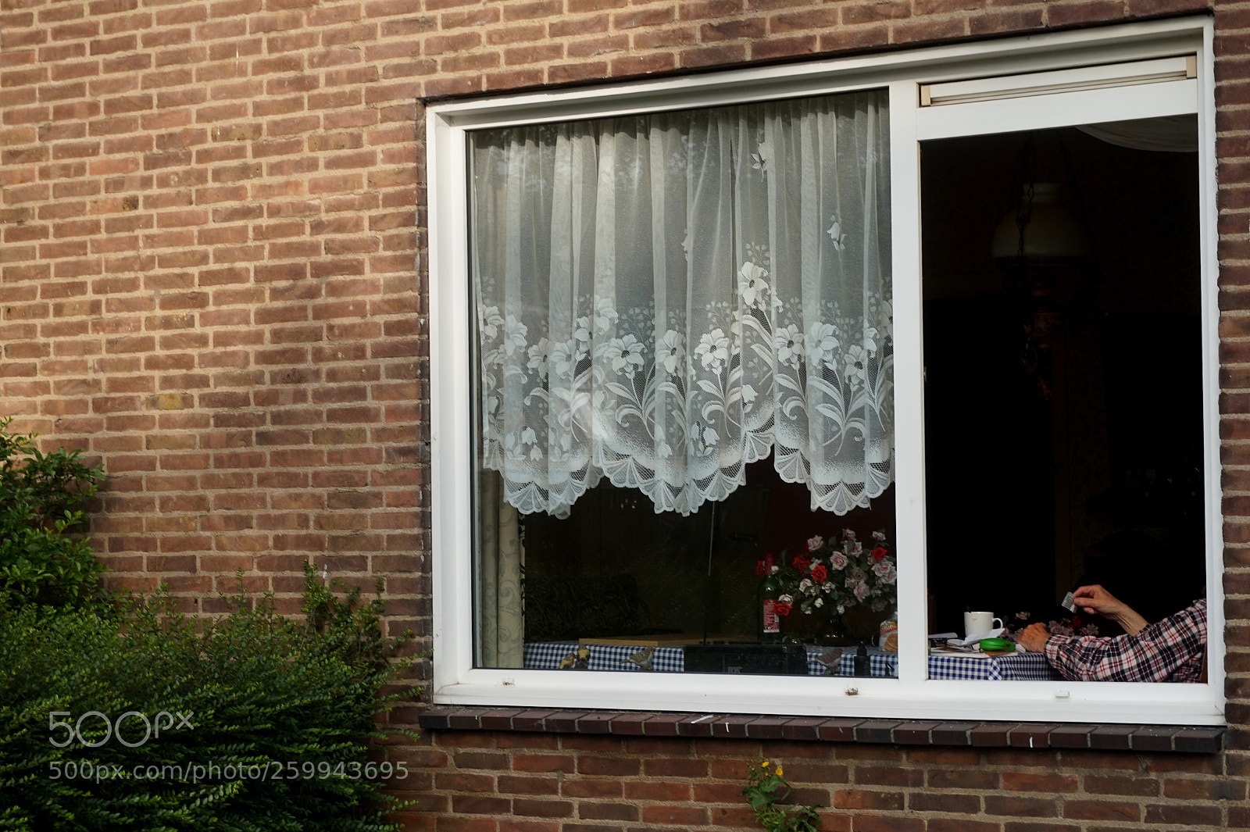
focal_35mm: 75
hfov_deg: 27.0
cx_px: 625
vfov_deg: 18.2
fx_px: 2603
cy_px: 416
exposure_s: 1/250
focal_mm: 50
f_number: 6.3
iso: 100
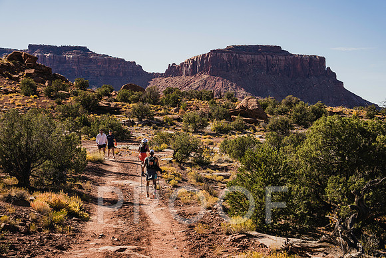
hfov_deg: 33.9
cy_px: 129
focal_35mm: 59
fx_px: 633
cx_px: 193
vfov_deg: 23.0
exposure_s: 1/500
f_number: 5.6
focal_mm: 59
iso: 100
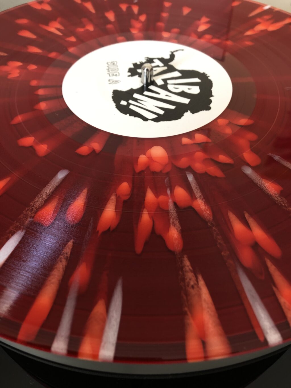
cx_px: 146
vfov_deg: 63.4
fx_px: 314
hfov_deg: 49.8
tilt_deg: -49.8
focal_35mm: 28
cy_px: 194
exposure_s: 1/15
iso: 50
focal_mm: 3.99
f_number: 1.8
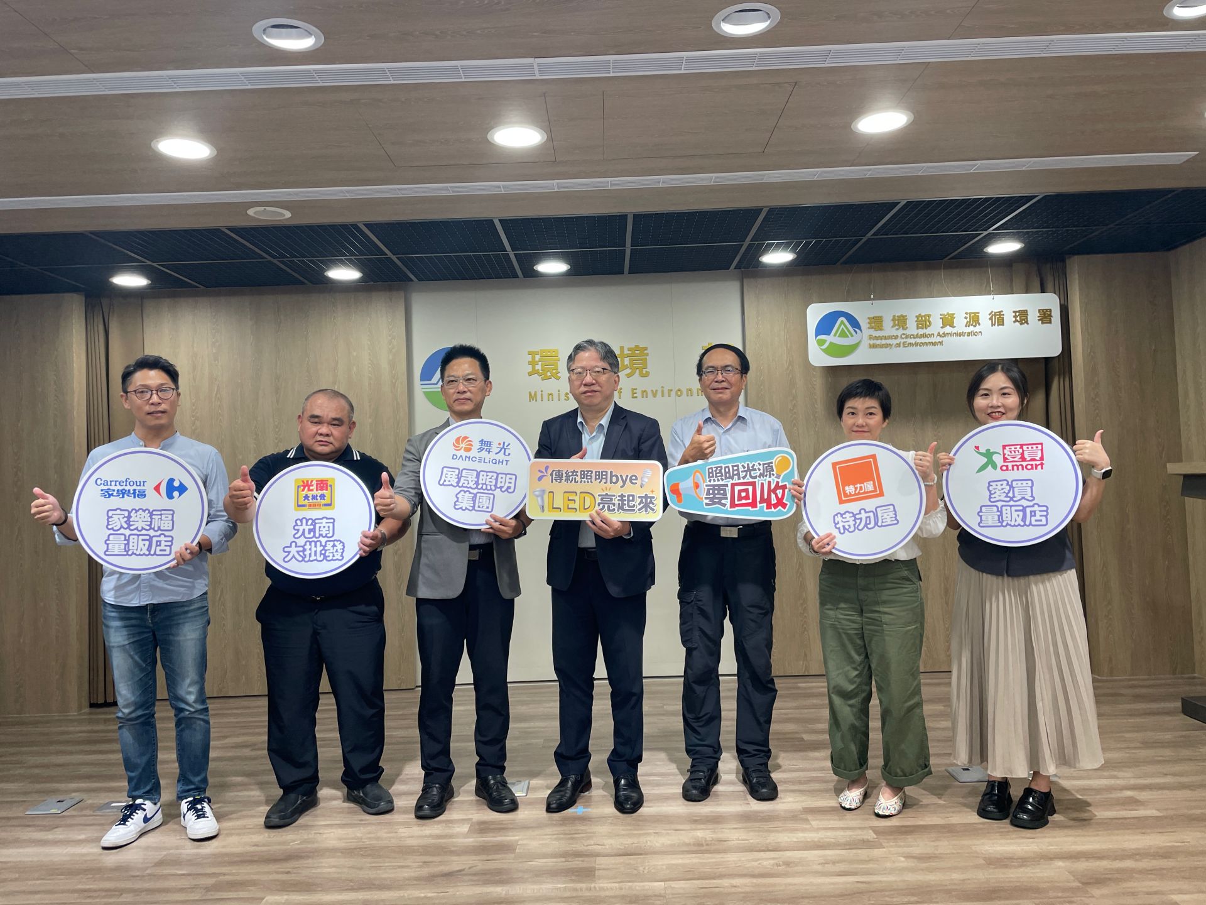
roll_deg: +2.6
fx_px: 906
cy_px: 452
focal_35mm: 26
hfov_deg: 67.3
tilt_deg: +2.3
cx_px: 603
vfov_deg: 53.1
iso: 64
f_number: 1.6
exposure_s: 1/120
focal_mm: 4.2
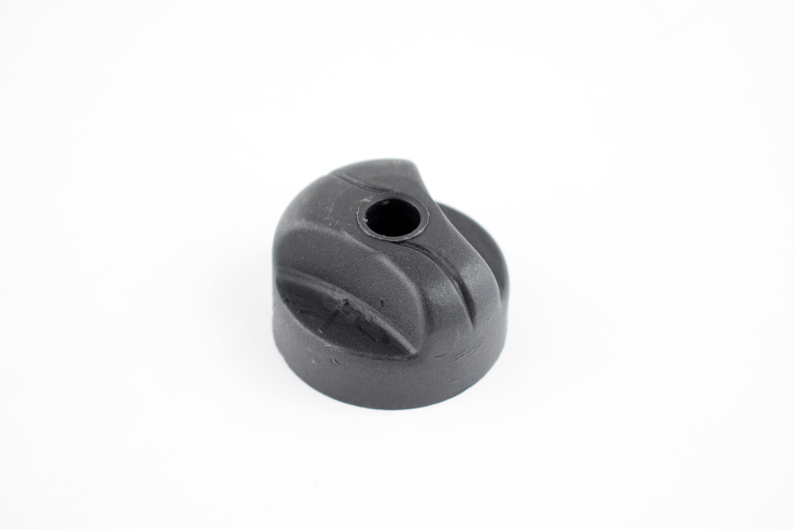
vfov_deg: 16.6
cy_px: 264
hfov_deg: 24.6
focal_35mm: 82
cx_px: 397
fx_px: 1819
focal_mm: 55
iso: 100
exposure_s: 1/25
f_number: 5.6
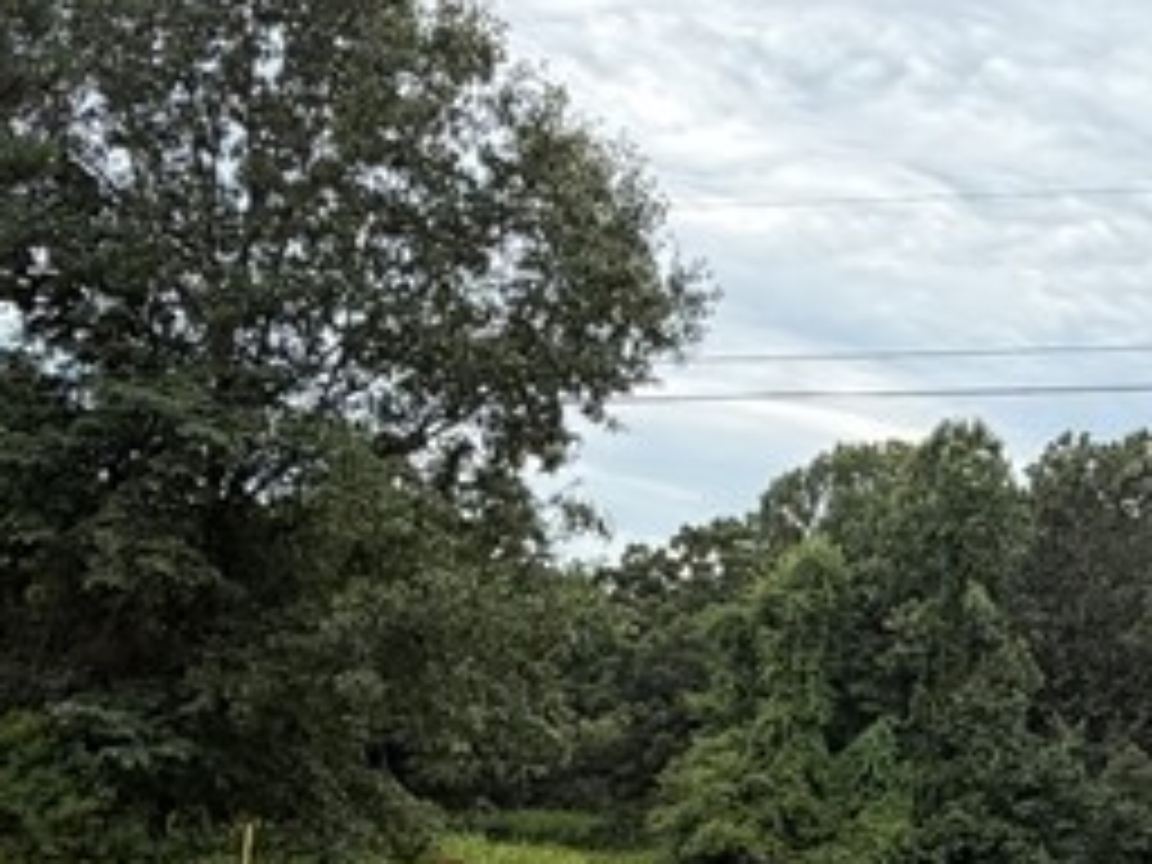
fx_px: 1864
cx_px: 1084
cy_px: 594
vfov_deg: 25.9
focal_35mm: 56
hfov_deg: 32.3
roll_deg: -4.4
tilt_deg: +6.4
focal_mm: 2.22
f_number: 2.2
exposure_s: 1/770
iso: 32
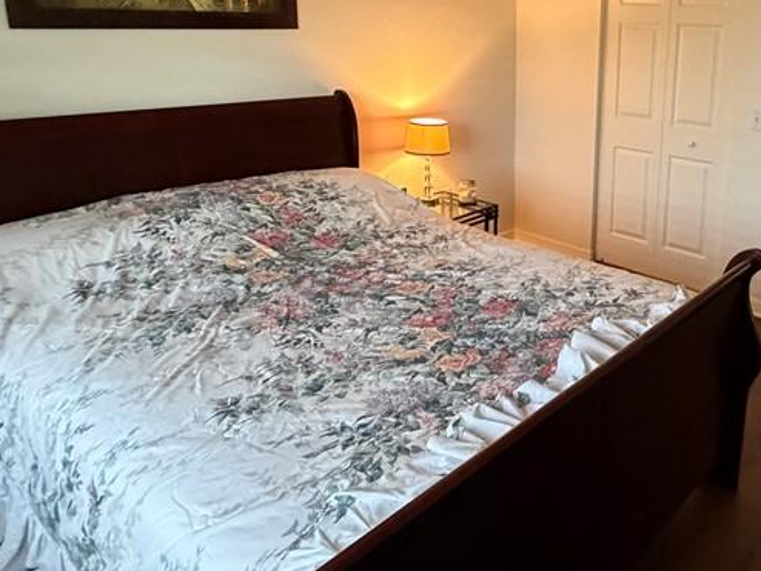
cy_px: 166
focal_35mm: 29
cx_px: 598
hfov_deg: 57.5
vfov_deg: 47.0
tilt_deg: -13.0
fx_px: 638
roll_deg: -1.5
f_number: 2.2
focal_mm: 2.22
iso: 800
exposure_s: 1/60
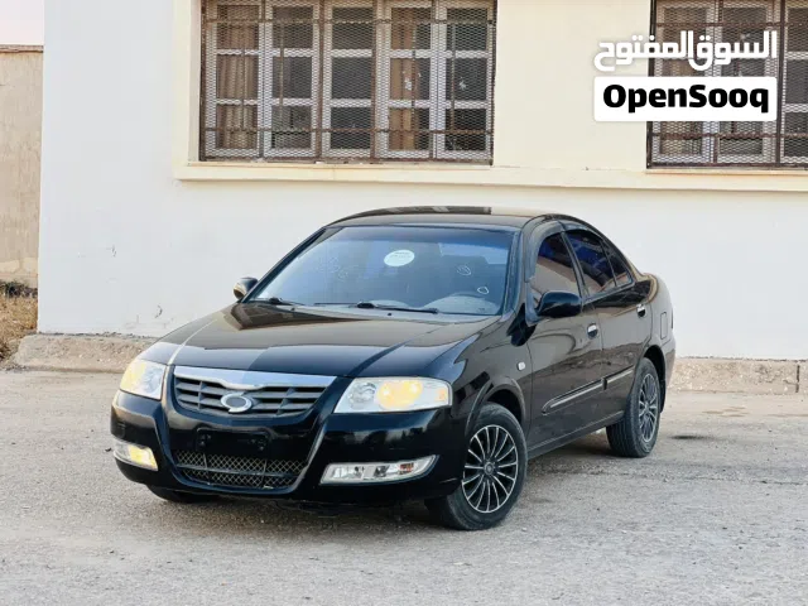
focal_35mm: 77
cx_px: 404
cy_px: 303
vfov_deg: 19.1
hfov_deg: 25.3
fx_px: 1797
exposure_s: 1/121
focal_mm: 9
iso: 50
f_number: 2.8
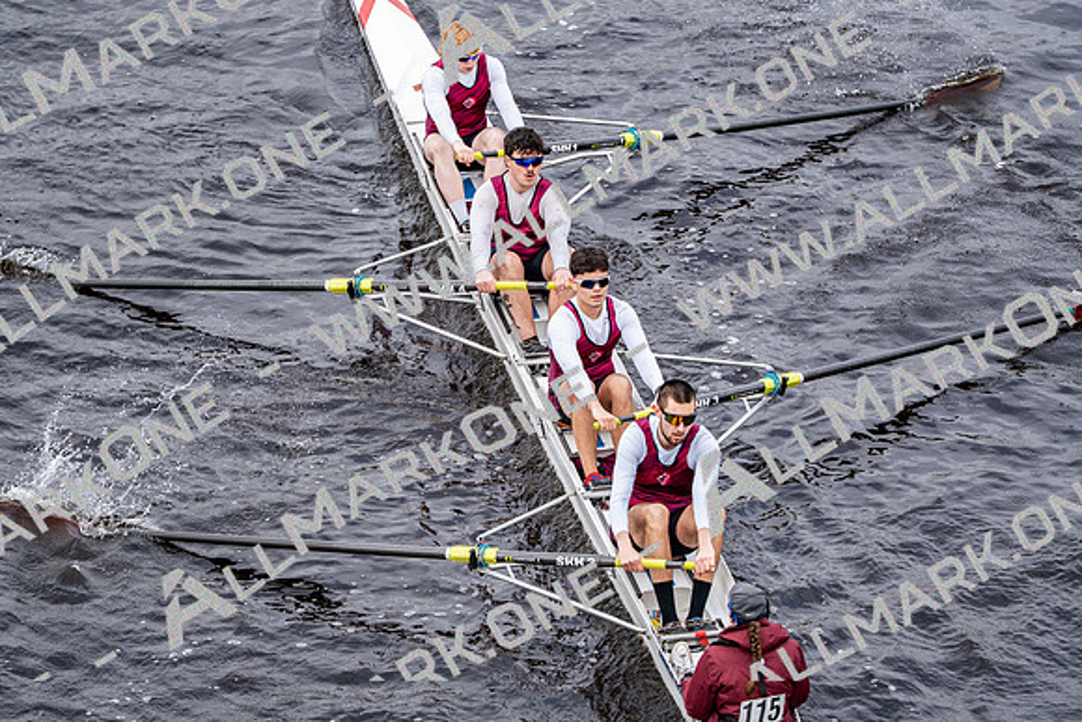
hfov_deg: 10.3
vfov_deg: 6.9
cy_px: 361
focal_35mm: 200
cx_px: 541
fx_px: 6012
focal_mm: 200
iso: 320
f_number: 2.8
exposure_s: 1/2000
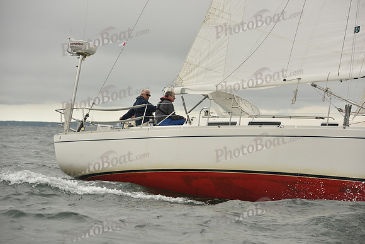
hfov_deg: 14.7
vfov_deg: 9.8
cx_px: 182
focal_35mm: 140
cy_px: 122
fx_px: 1420
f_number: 7.1
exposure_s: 1/800
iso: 320
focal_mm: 140
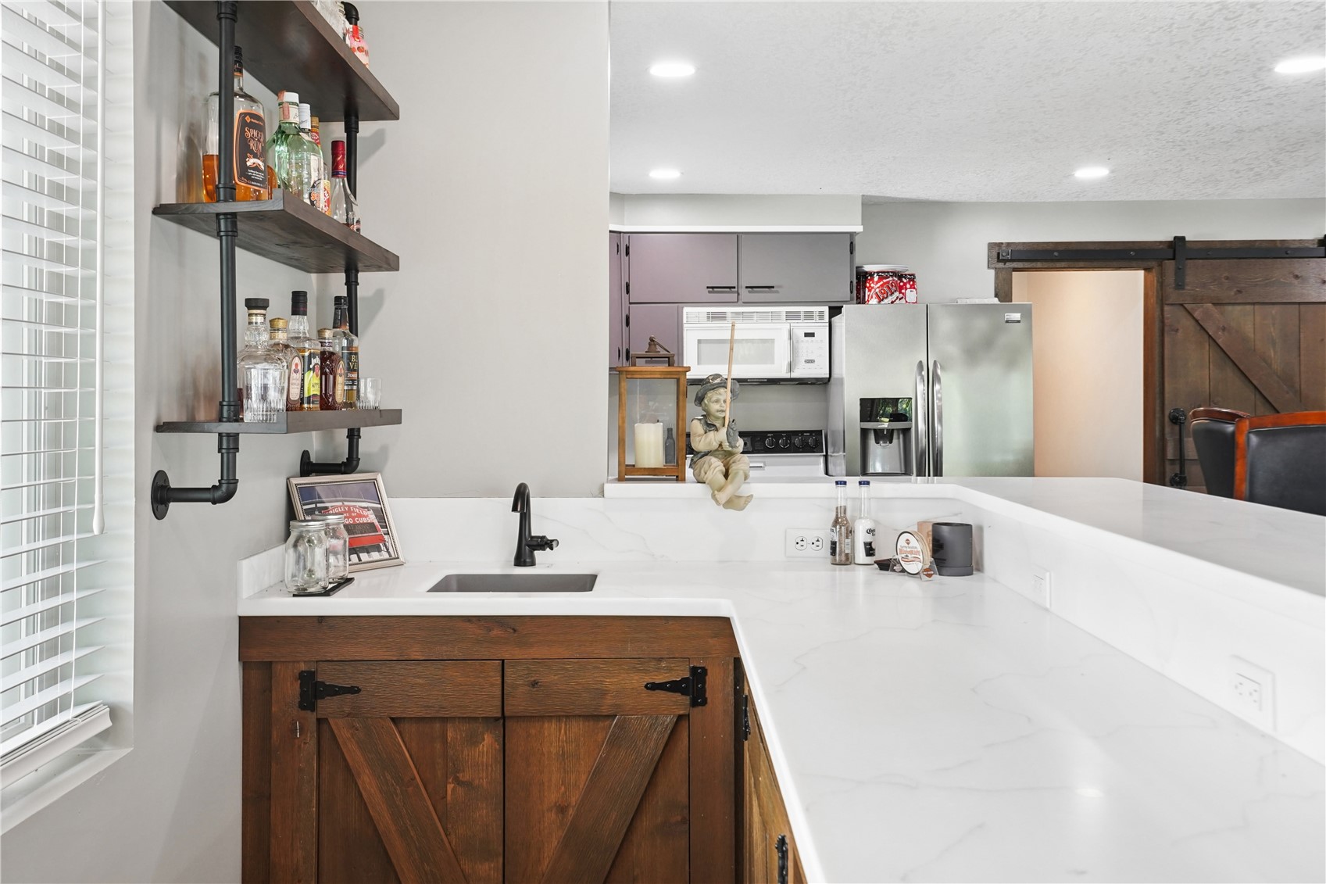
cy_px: 442
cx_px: 663
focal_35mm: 35
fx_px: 1289
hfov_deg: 54.4
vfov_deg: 37.8
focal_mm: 35
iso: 800
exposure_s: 1/25
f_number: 9
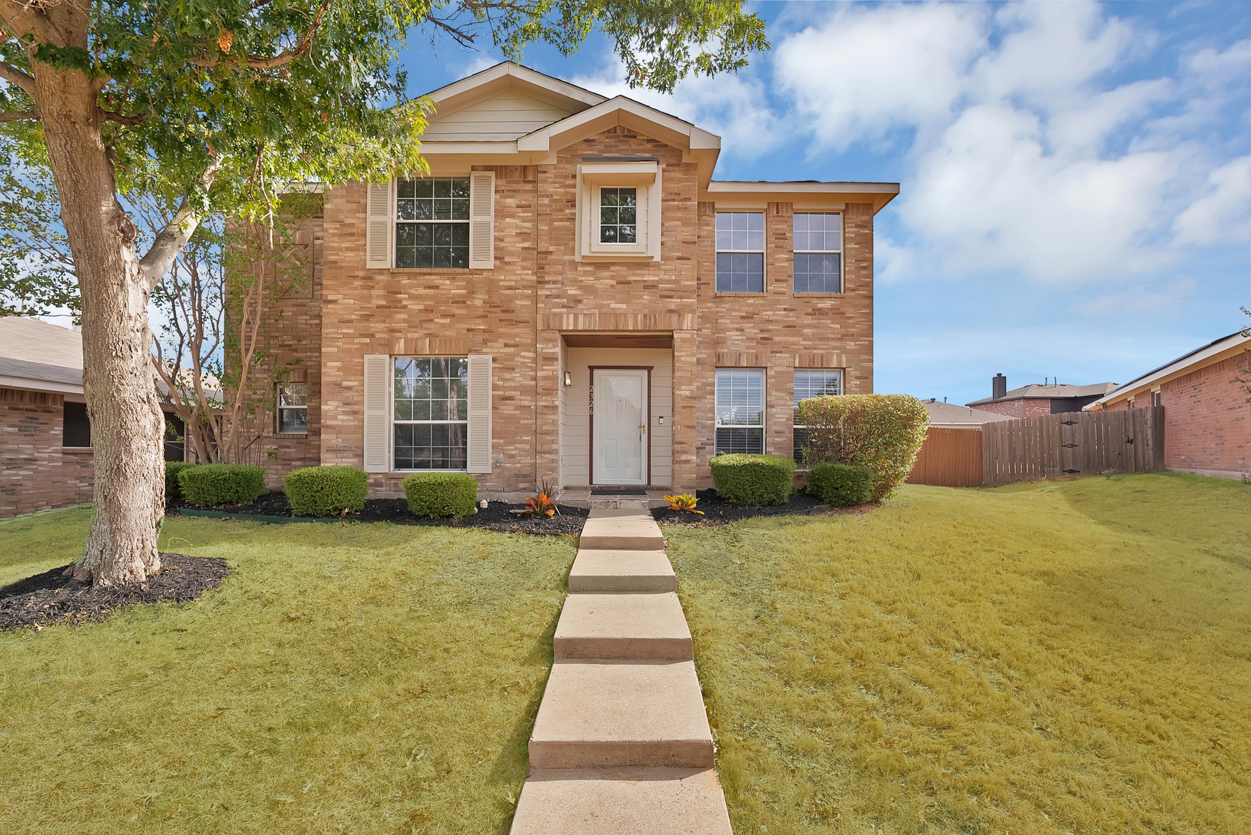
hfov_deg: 100.4
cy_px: 418
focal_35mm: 15
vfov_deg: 77.3
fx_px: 521
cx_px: 626
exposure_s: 1/160
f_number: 9
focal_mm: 15
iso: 640
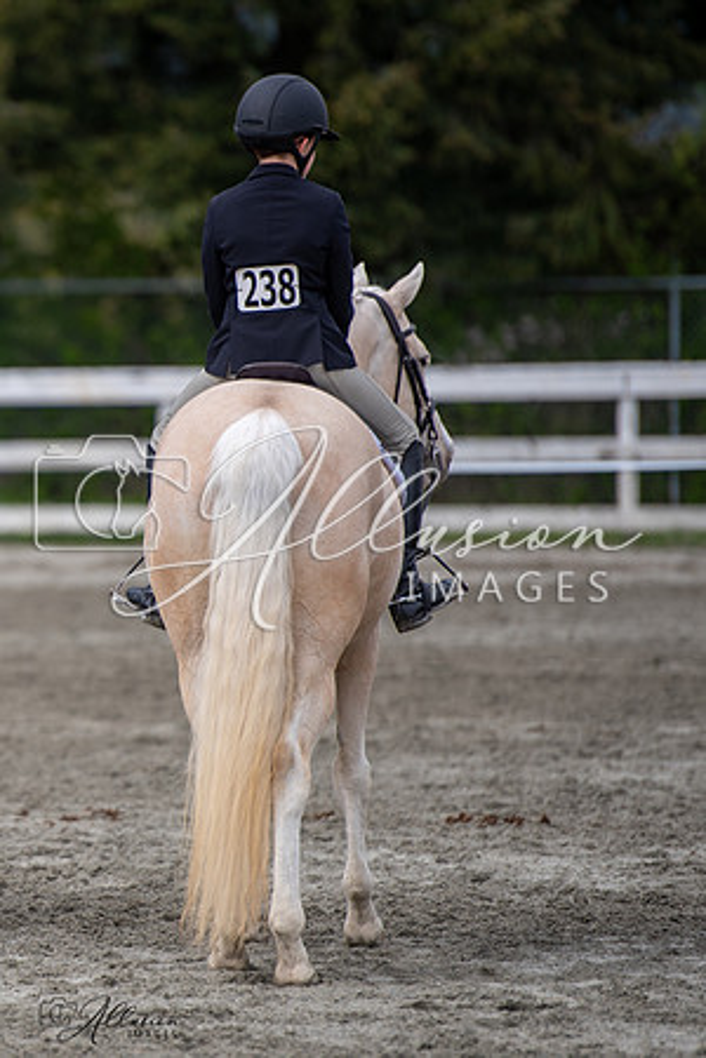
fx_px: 10085
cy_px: 587
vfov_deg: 6.0
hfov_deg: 4.0
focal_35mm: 343
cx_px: -134
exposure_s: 1/1250
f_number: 2.8
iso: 110
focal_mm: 200
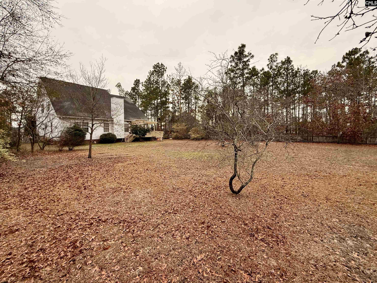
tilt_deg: -3.0
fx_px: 152
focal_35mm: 14
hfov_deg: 102.1
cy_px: 142
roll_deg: +0.2
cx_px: 188
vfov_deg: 85.7
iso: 50
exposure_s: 1/187
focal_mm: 2.22
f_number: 2.2
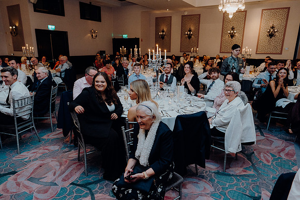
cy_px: 100
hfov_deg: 73.7
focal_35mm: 24
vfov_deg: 53.2
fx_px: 200
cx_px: 150
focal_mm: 24
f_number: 3.5
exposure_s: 1/160
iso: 2500
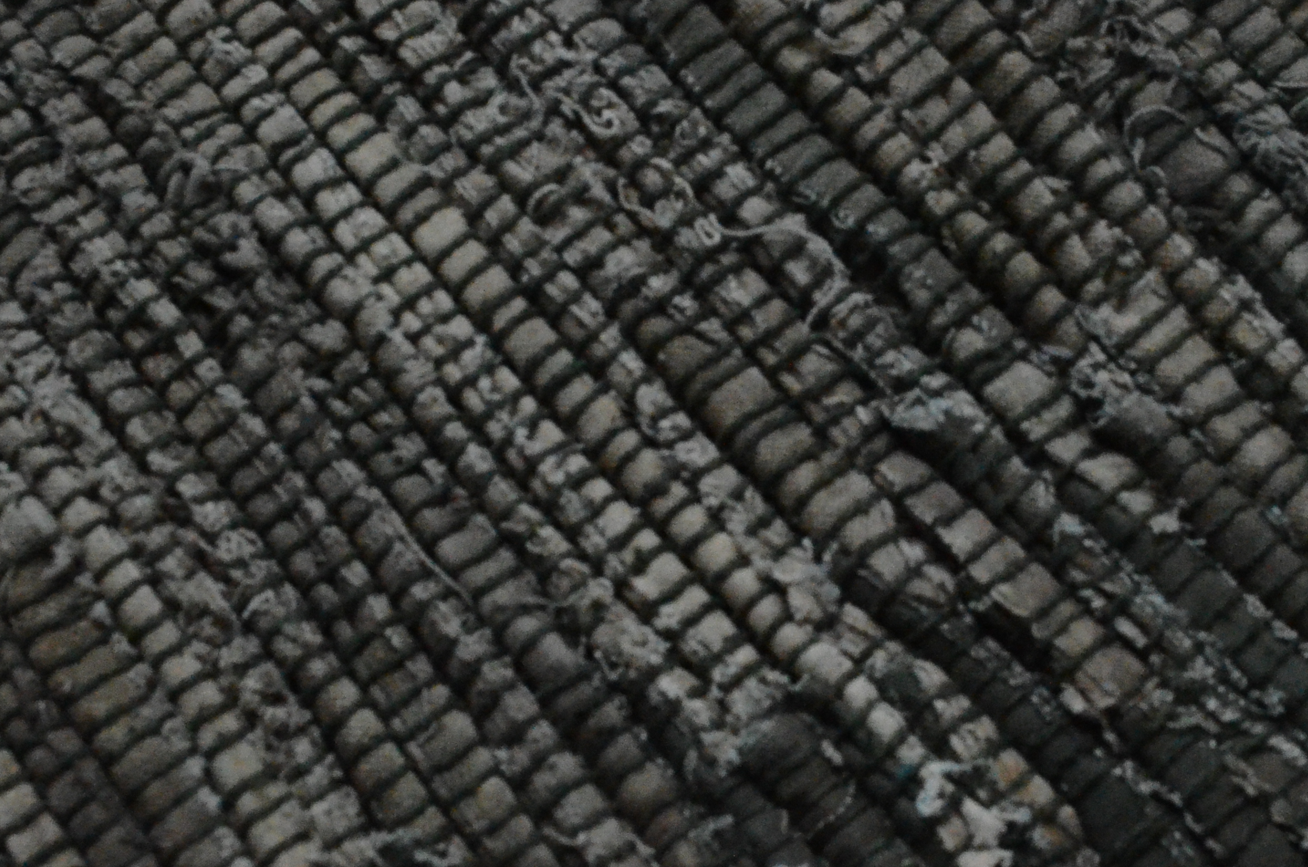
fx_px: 2720
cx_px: 763
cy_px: 209
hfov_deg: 27.0
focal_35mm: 75
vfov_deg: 18.0
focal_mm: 24
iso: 6400
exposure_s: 1/400
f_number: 10
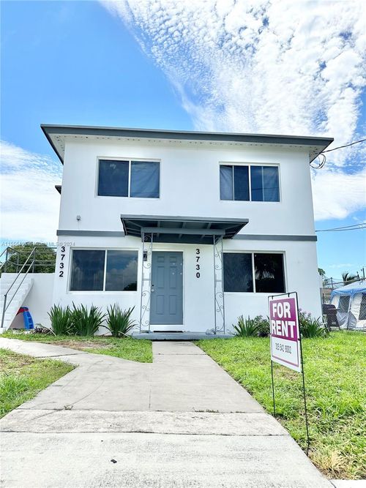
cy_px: 244
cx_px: 183
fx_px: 338
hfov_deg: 56.8
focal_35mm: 24
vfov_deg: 71.6
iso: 80
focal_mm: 6.86
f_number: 1.78
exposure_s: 1/6623
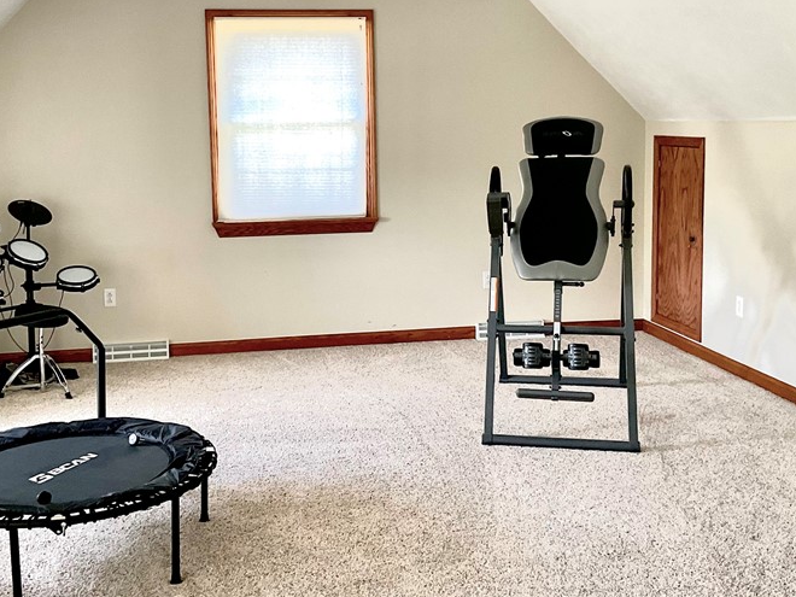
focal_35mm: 45
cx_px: 379
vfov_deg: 32.0
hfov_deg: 42.1
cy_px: 227
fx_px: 1035
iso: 80
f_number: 1.8
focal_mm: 3
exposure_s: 1/60
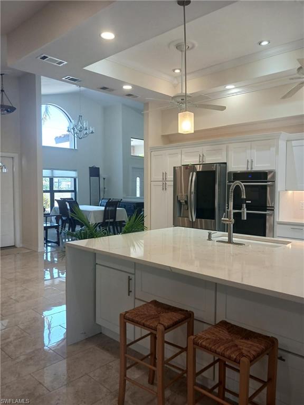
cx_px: 152
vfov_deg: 65.3
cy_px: 202
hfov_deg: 51.4
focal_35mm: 27
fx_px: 316
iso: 125
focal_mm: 4
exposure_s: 1/60
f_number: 1.8
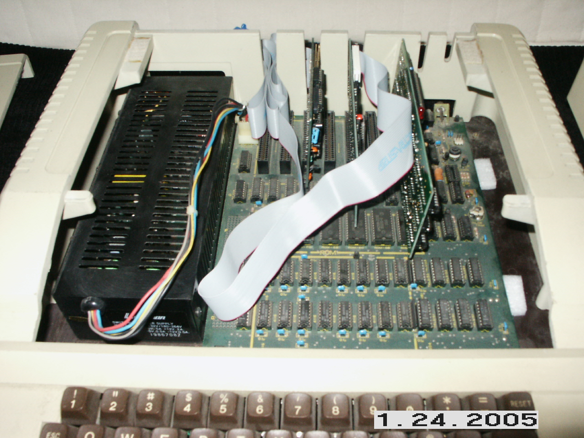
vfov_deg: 40.7
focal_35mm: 35
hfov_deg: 52.6
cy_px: 219
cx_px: 292
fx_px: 590
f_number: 6.7
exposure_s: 1/45
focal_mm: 7.18
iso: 200
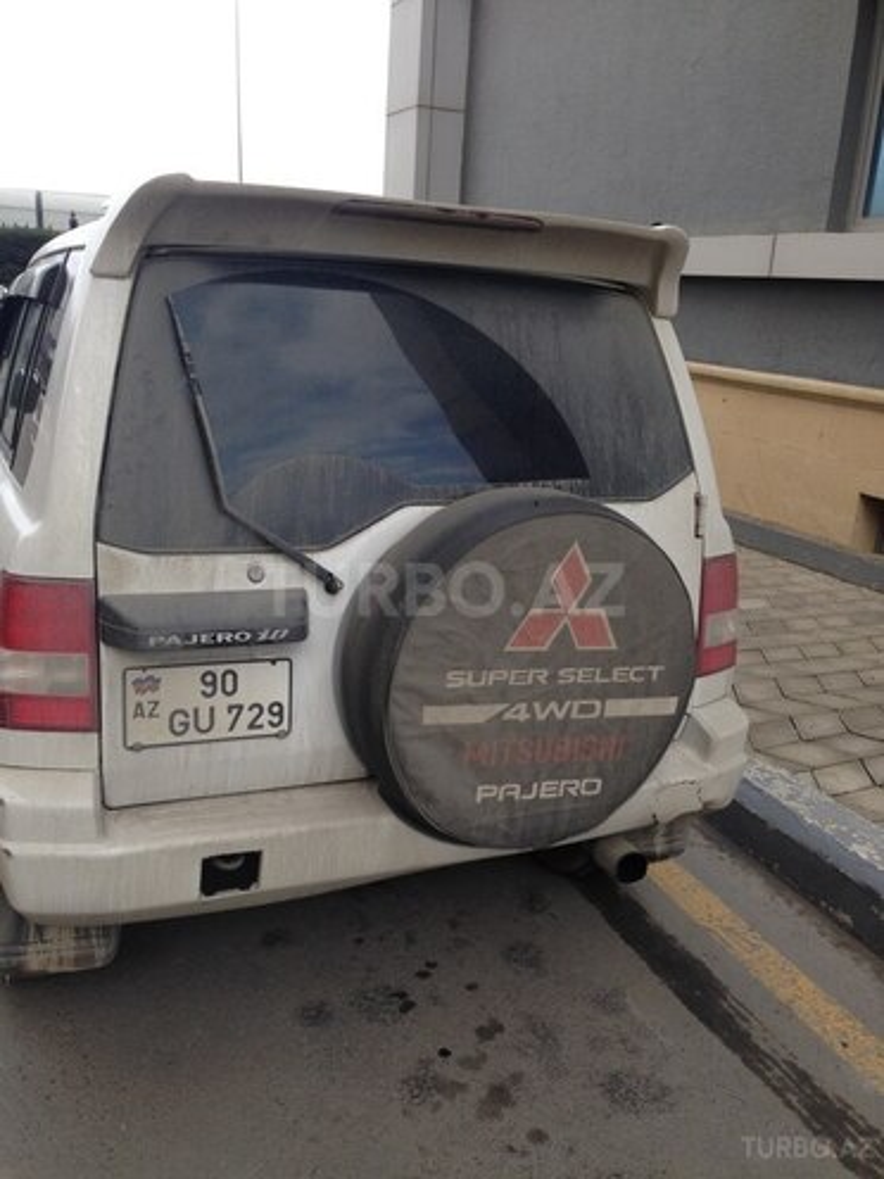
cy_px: 590
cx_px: 442
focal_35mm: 33
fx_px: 1124
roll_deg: -4.2
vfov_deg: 55.4
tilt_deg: -13.9
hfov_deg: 42.9
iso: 50
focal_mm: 4.12
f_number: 2.4
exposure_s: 1/235
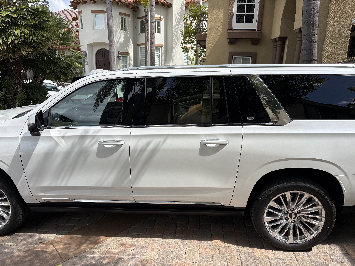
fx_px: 267
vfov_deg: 53.1
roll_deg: -1.3
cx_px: 178
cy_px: 133
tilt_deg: -13.0
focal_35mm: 26
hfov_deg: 67.3
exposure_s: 1/2364
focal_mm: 5.96
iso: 50
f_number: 1.6
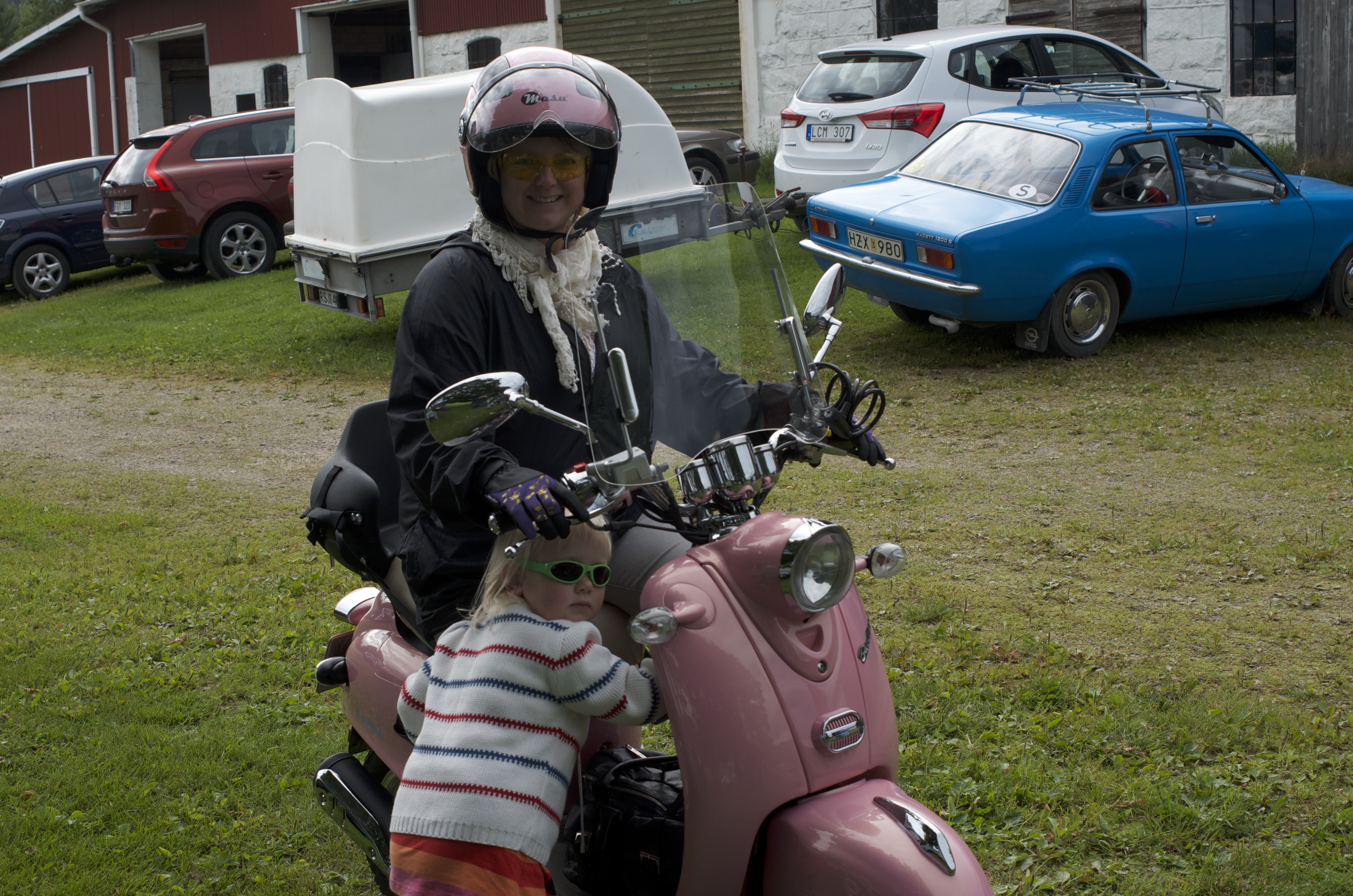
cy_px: 448
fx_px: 1969
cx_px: 676
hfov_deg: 37.9
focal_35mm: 52
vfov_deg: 25.6
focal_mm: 35
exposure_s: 1/250
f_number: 8
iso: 200
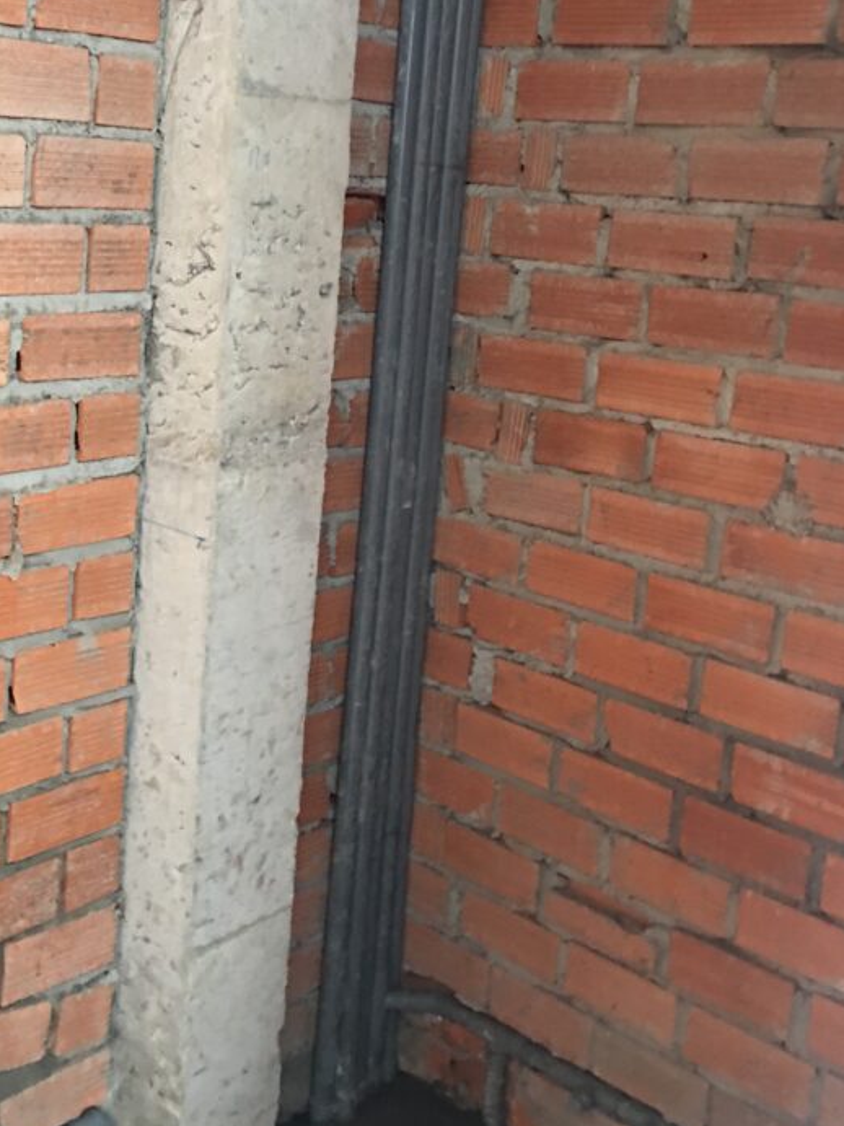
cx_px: 231
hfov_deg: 33.1
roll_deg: -3.6
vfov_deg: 43.6
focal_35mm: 43
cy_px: 438
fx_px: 1398
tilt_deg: -10.8
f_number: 2.2
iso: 125
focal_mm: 4.15
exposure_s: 1/8
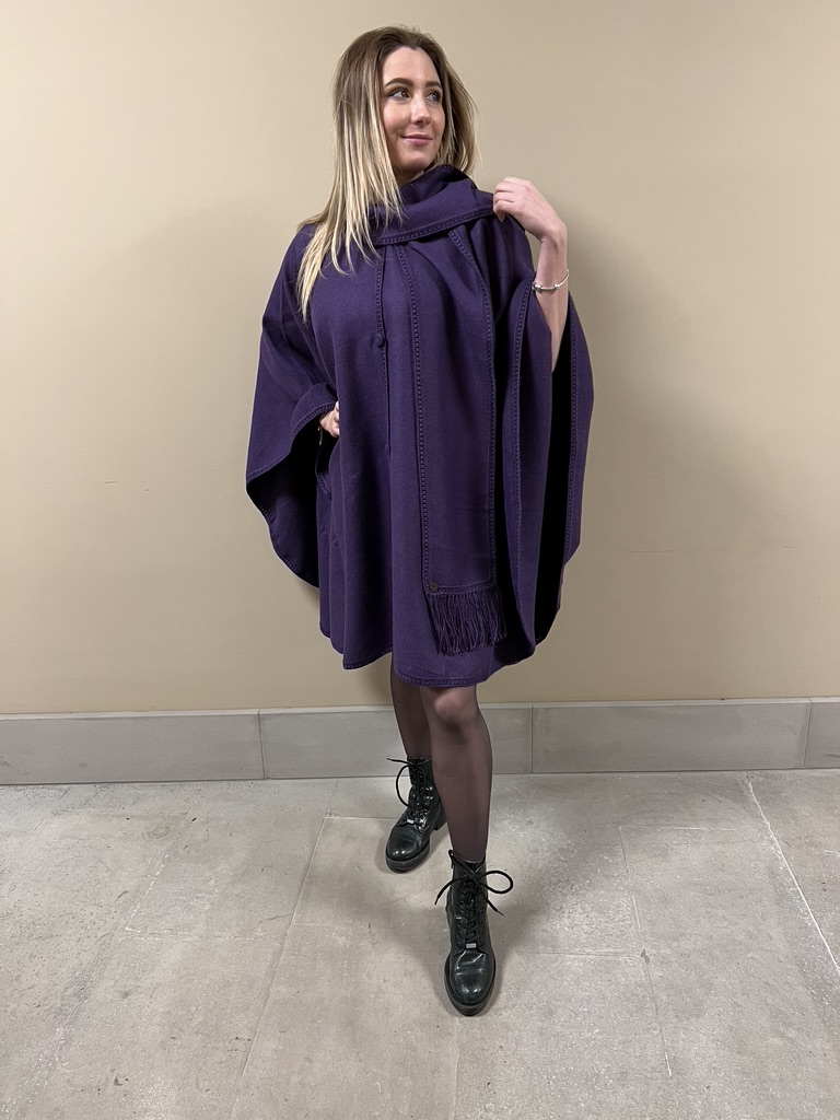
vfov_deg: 67.3
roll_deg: +1.6
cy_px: 560
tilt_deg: -19.0
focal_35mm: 26
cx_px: 420
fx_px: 841
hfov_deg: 53.1
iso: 160
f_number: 1.5
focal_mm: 5.7
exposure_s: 1/50
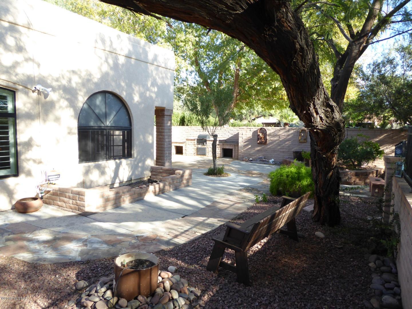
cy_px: 154
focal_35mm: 25
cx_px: 206
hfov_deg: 69.4
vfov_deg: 54.9
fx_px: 298
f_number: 3.3
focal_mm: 4.3
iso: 100
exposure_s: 1/125
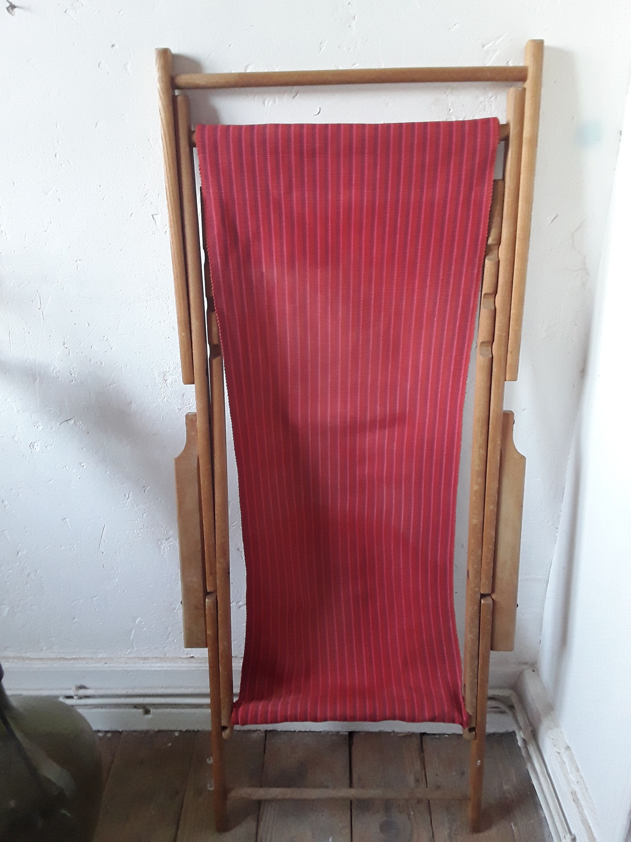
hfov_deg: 51.4
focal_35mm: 27
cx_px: 316
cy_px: 421
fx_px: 656
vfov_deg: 65.3
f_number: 1.9
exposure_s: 1/17
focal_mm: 2.91
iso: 160
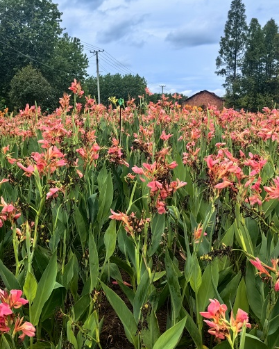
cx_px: 110
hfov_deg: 35.6
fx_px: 433
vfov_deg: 43.8
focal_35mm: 42
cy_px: 184
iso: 50
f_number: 2
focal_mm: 5.75
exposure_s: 1/3891
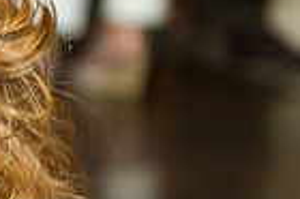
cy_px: 139
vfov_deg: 4.7
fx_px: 2422
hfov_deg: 7.0
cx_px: -163
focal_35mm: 291
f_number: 3.2
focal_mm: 70
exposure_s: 1/125
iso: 1600
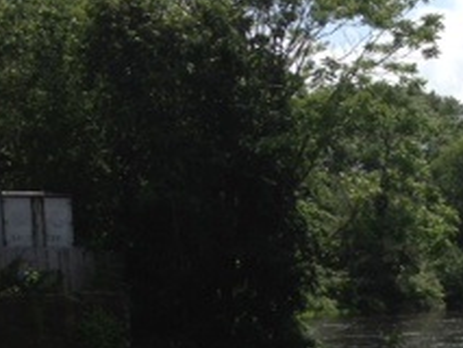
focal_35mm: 105
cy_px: 496
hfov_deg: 18.1
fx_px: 1405
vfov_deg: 13.4
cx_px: 498
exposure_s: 1/2123
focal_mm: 4.28
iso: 64
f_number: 2.4
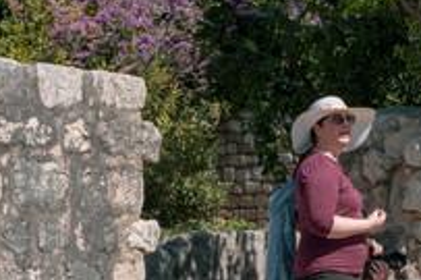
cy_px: 270
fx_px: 1659
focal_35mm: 142
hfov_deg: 14.1
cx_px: 485
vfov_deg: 9.6
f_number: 8
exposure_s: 1/125
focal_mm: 30
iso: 100
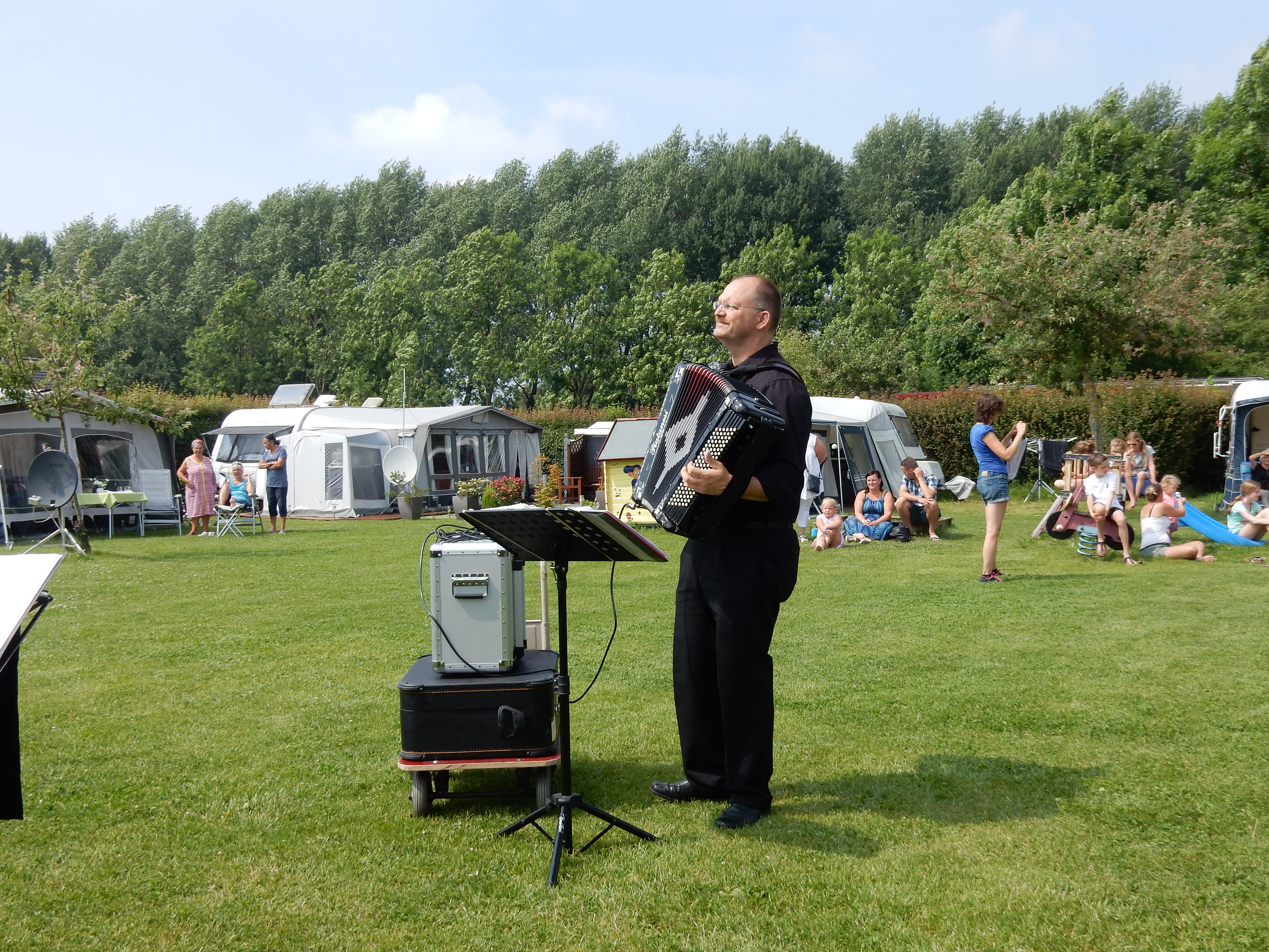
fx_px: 1320
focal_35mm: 36
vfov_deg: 39.7
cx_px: 634
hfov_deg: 51.4
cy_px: 476
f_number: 4
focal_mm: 6.4
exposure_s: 1/800
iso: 125
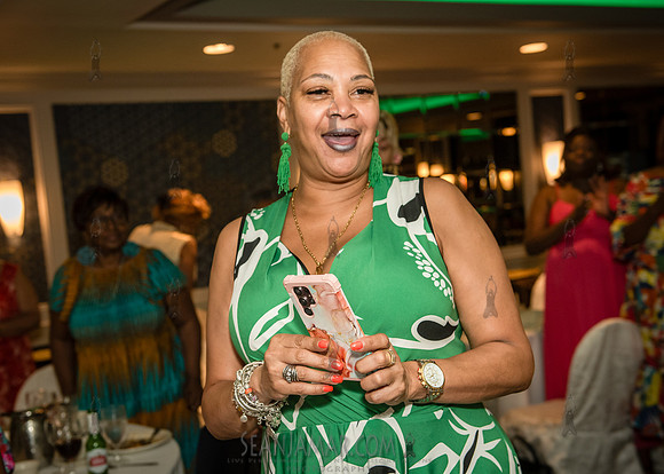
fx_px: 937
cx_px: 320
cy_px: 256
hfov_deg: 39.0
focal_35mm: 50
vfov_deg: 28.4
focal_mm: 44
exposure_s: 1/200
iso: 1600
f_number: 3.5
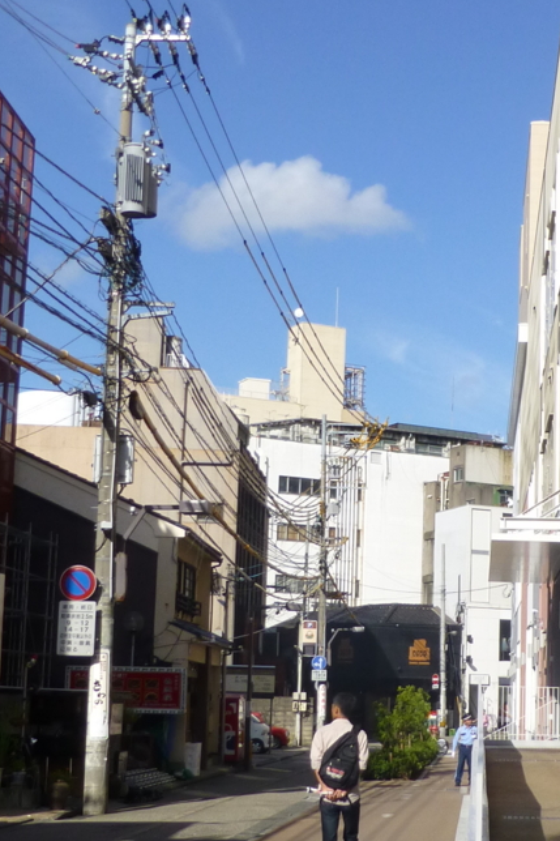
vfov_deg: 32.3
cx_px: 453
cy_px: 495
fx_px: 1447
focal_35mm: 62
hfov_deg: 21.6
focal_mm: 4.3
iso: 100
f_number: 4
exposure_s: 1/1000
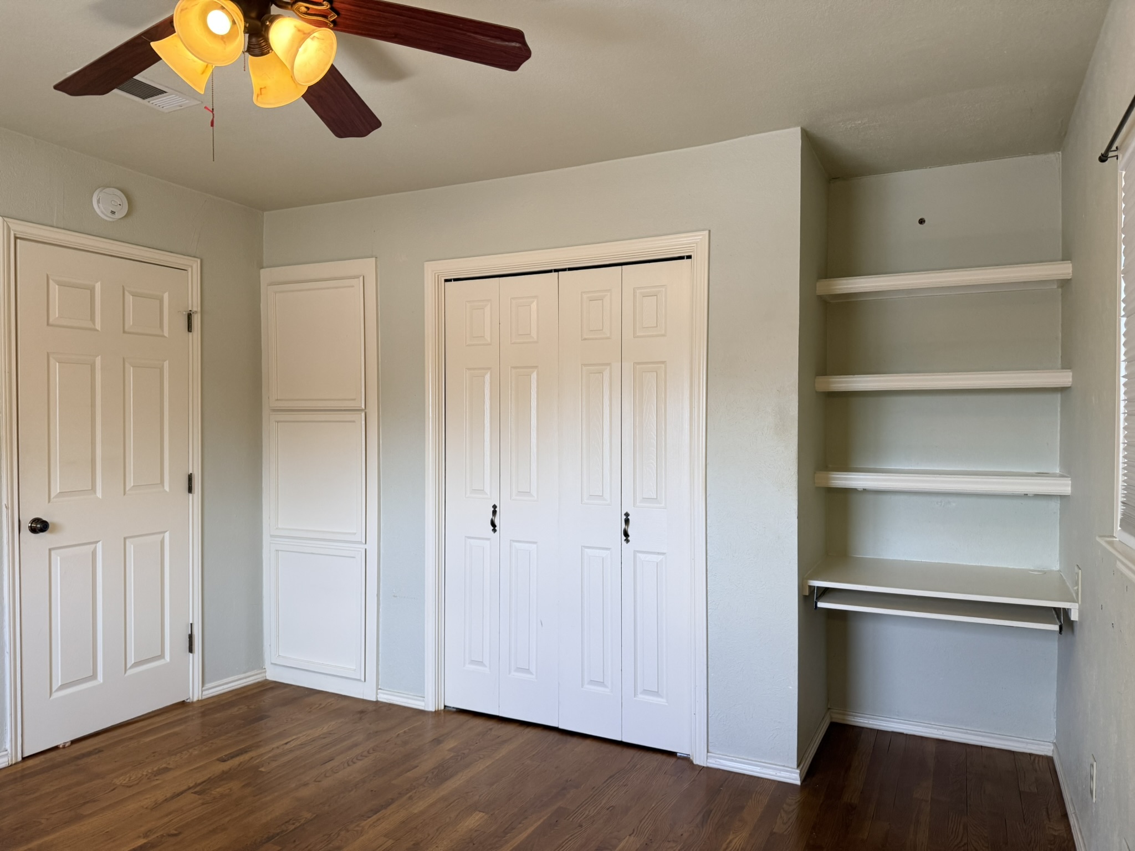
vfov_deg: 56.8
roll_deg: -0.2
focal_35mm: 24
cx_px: 568
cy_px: 426
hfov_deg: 71.6
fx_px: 787
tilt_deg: -0.5
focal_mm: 6.76
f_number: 1.78
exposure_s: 1/120
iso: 160
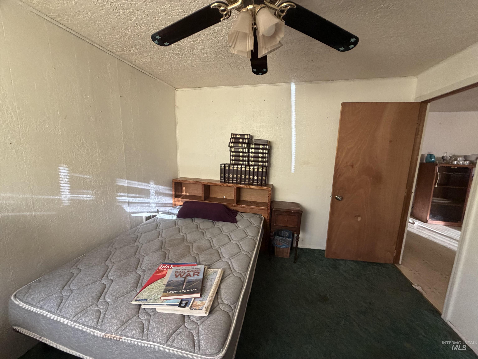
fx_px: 193
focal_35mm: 14
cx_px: 239
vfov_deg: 85.7
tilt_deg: -11.8
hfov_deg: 102.1
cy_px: 180
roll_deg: -1.3
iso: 320
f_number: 2.2
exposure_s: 1/114
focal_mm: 2.22
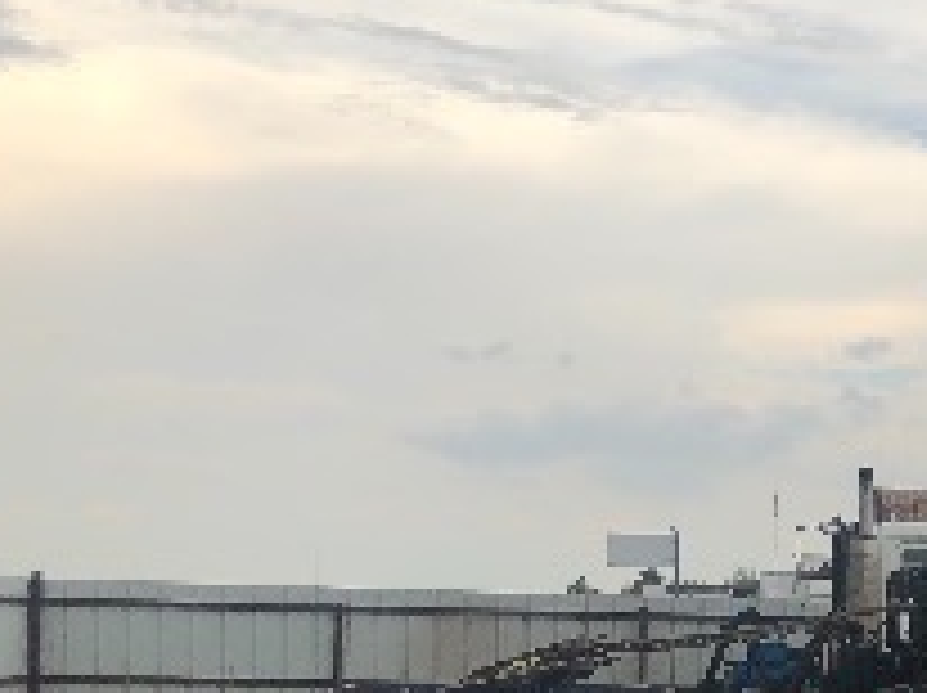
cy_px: 657
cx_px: 1233
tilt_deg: +0.6
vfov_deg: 16.7
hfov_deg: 20.4
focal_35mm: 87
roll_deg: -1.3
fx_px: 2327
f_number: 1.8
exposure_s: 1/1043
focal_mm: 4
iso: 20
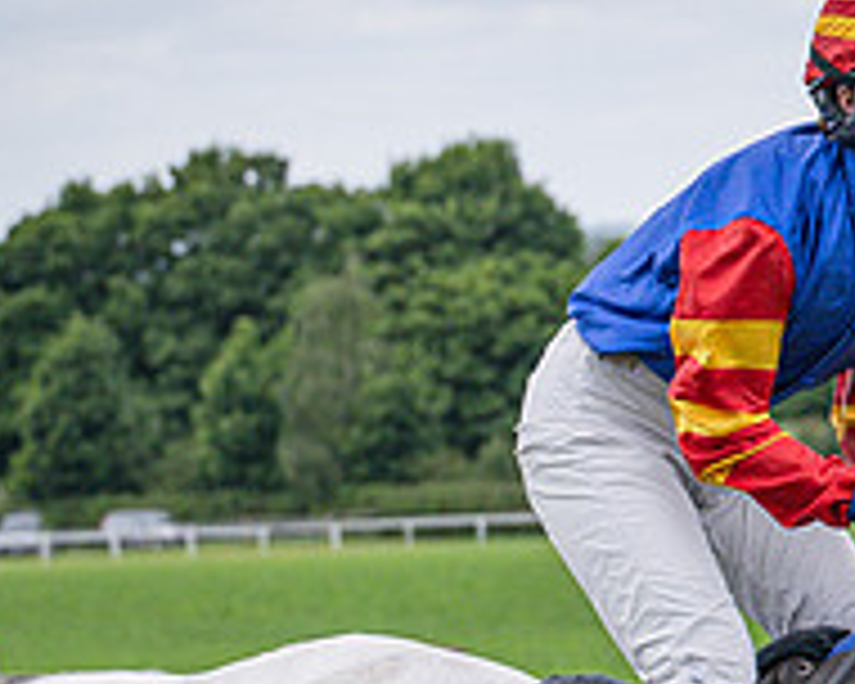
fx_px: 8882
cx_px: 696
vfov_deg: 4.4
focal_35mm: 351
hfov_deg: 5.5
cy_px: 922
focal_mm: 70
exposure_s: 1/3200
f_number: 4
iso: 400
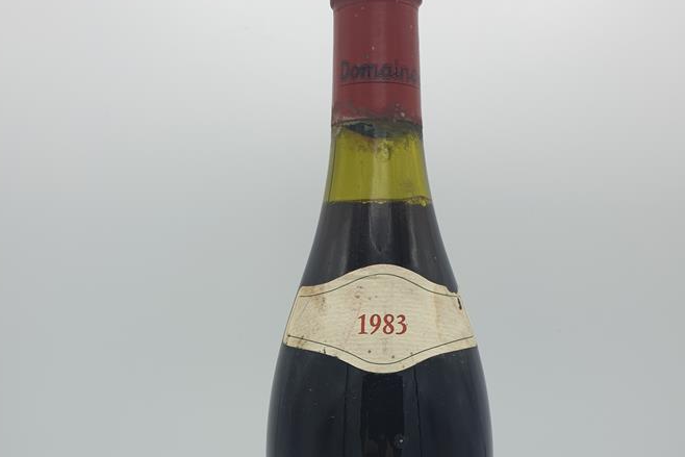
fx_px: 704
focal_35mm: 37
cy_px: 393
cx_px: 338
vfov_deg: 34.4
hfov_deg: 51.9
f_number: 2.4
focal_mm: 4.3
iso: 50
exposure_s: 1/612
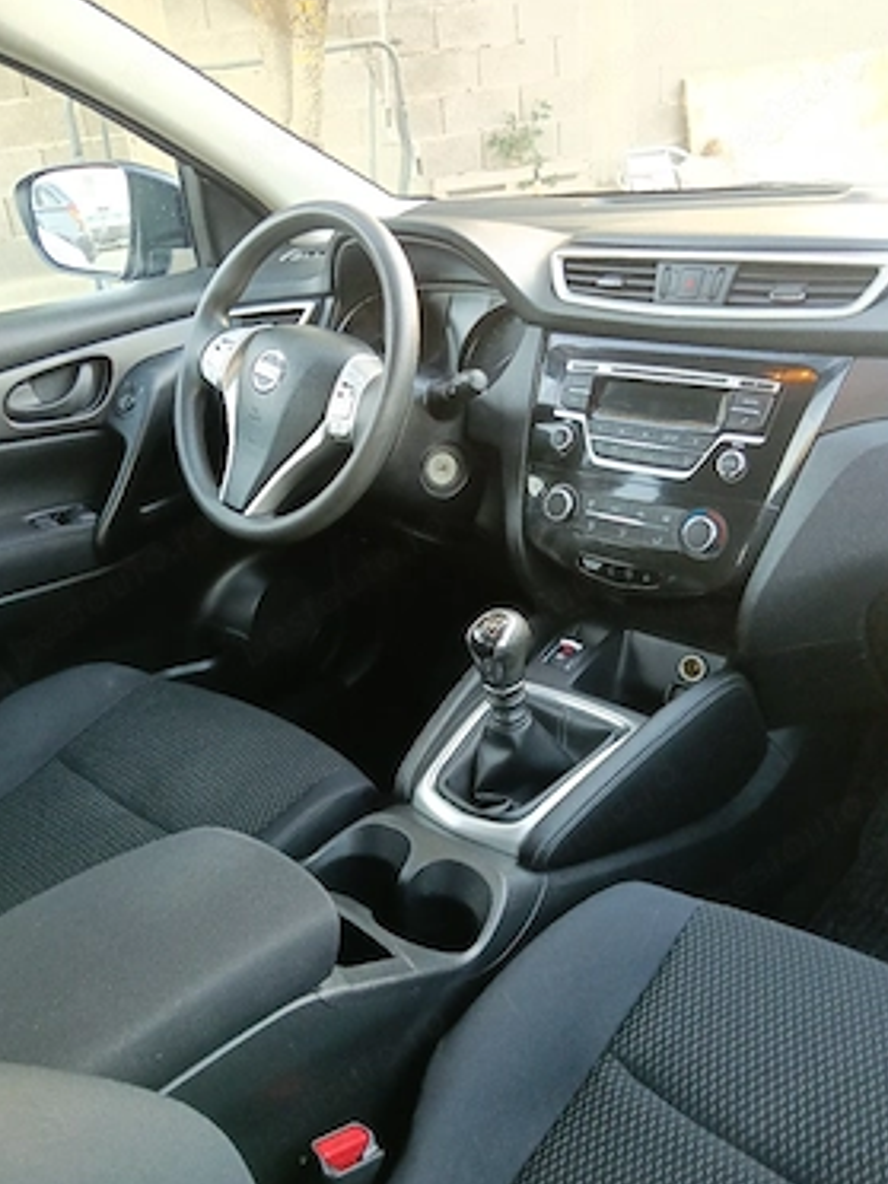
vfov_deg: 61.6
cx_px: 420
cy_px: 630
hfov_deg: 48.2
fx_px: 992
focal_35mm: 29
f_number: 2.8
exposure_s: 1/33.3
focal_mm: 3.98
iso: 320
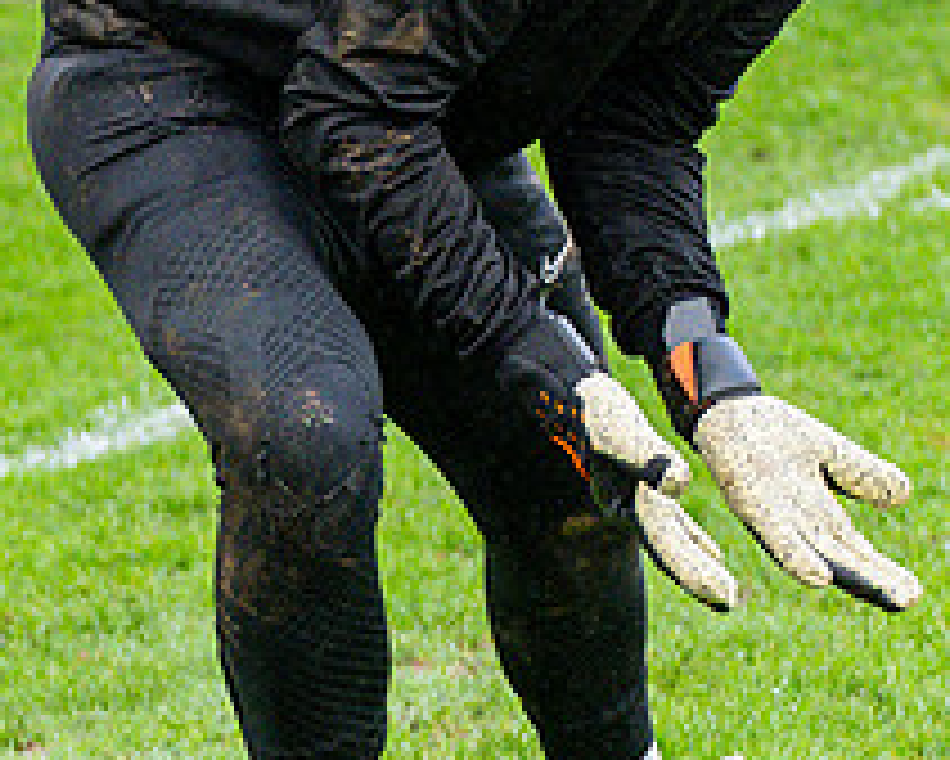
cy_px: 692
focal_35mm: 442
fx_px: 12433
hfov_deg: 4.4
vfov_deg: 3.5
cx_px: 706
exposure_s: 1/1250
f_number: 2.8
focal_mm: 70
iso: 800
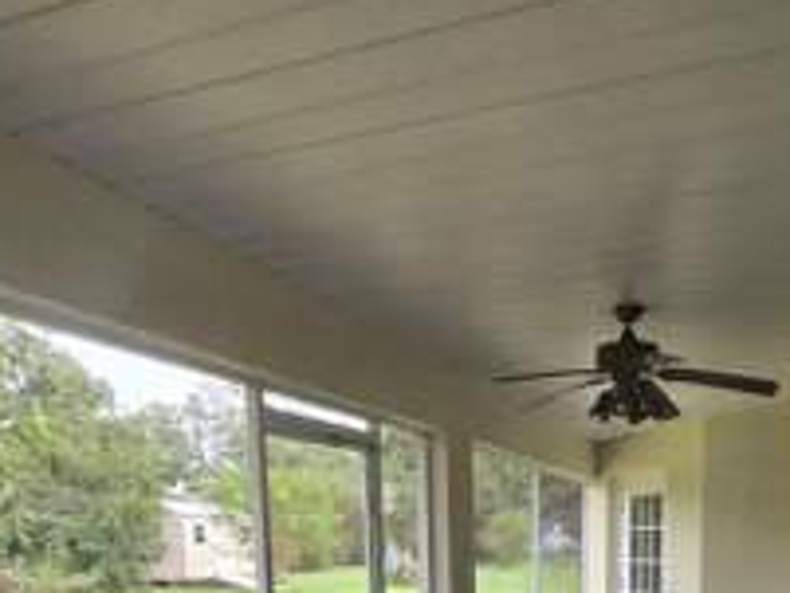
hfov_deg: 57.1
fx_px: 708
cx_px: 523
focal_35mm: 31
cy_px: 656
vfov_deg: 37.8
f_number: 2.2
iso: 50
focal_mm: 2.2
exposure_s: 1/123
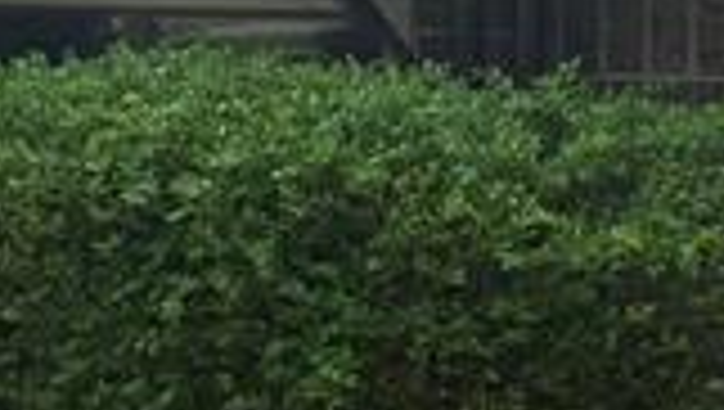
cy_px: 18
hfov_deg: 12.0
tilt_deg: -2.8
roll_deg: -0.1
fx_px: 3191
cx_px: 1268
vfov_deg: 7.3
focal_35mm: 166
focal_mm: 6.76
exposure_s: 1/1250
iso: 80
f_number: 1.78
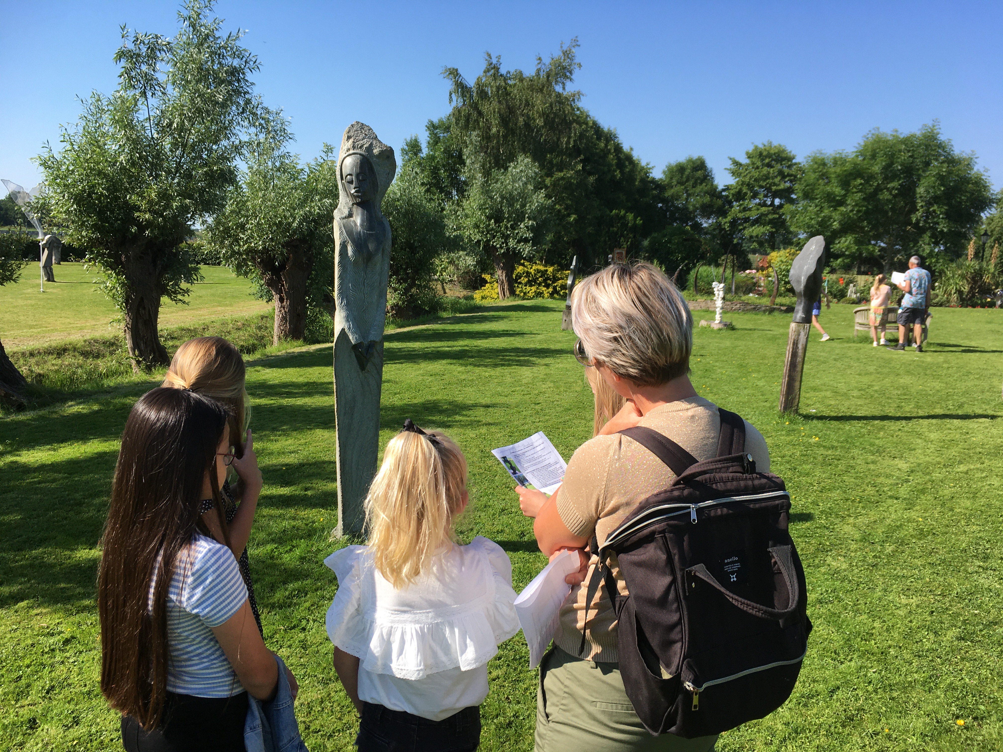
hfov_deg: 61.7
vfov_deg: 48.2
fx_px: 840
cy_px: 376
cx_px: 502
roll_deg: -2.5
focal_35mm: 29
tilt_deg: -9.6
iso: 25
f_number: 2.2
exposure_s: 1/1183
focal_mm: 4.15
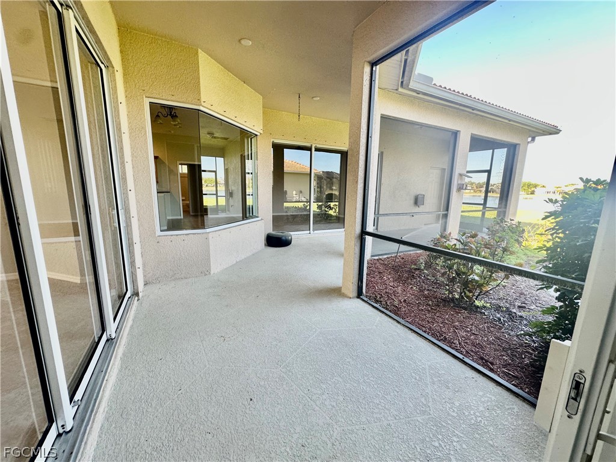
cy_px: 231
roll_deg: -2.7
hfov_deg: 102.1
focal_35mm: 14
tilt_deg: -9.3
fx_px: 249
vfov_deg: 85.7
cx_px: 308
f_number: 2.2
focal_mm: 2.22
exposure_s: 1/120
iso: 100
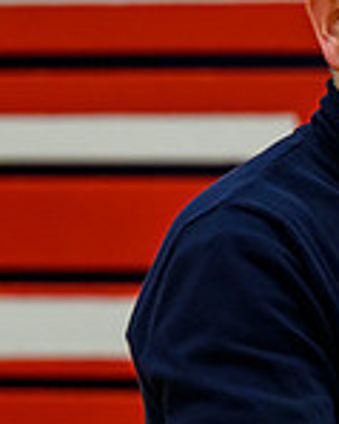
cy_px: 283
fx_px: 7721
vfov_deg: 3.1
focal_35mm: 615
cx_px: 929
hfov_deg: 2.5
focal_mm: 135
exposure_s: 1/250
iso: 3200
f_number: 5
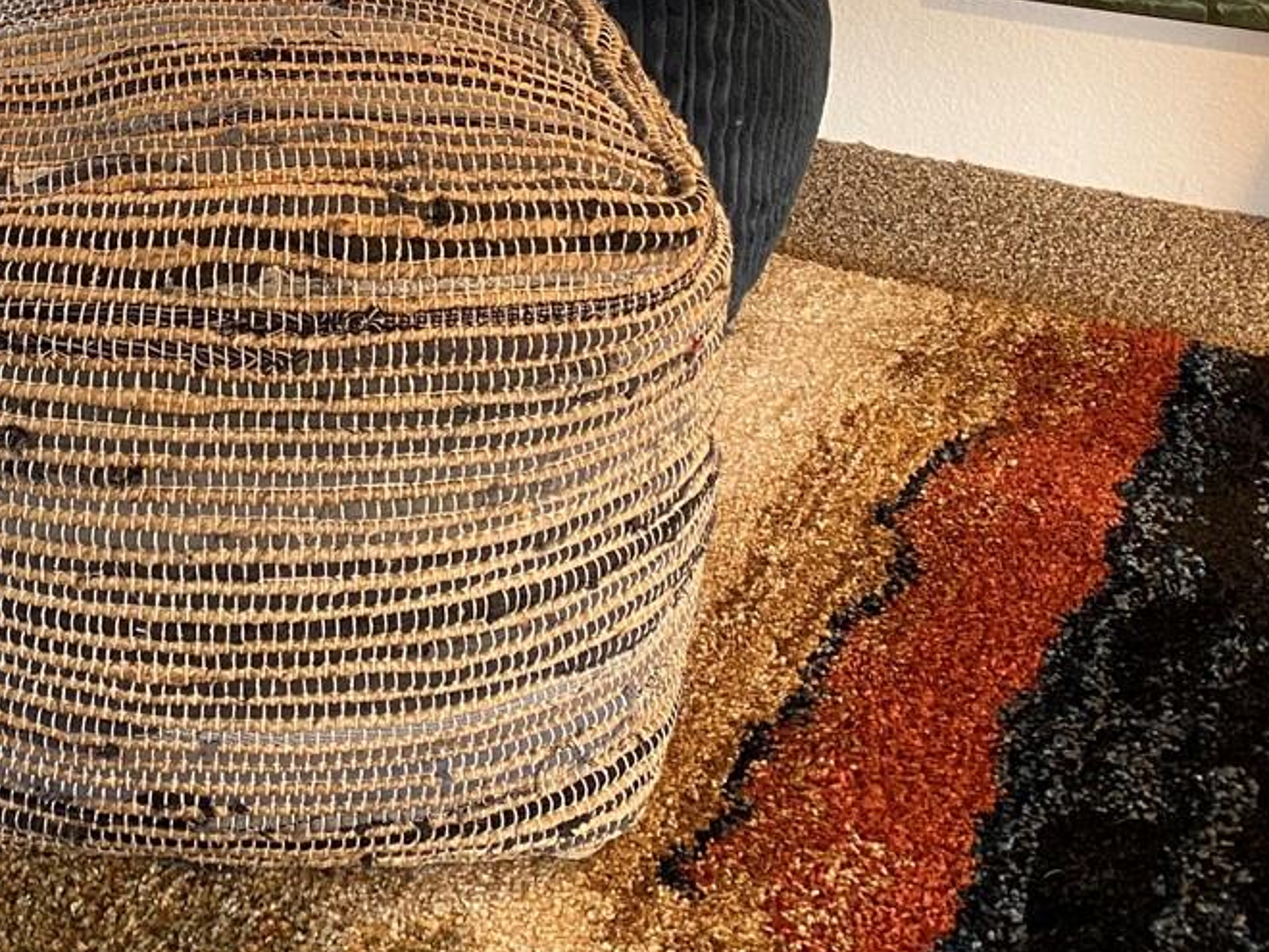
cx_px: 65
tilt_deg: -12.7
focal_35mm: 63
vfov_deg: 21.9
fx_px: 2310
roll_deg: +0.5
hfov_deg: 29.1
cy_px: -117
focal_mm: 4.25
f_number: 1.8
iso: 125
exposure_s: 1/60
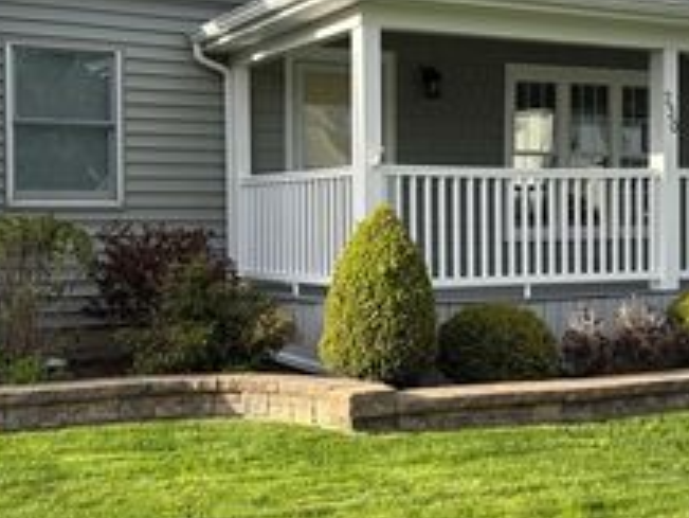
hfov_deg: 32.2
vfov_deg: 24.4
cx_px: 340
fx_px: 1195
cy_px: 227
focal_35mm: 60
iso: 50
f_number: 1.6
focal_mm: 5.96
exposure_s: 1/961
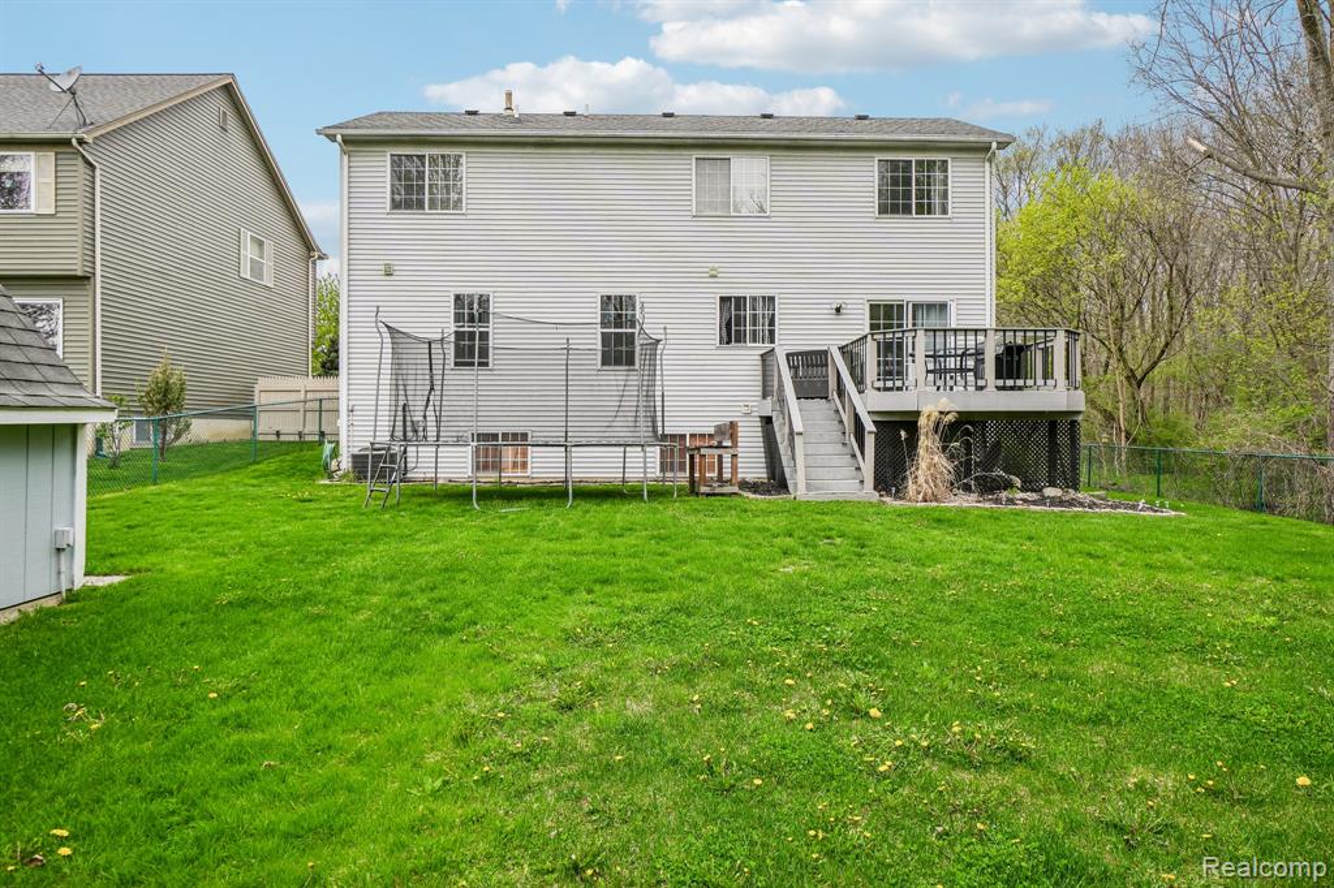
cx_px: 667
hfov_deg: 81.2
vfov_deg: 59.5
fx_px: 778
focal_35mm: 21
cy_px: 444
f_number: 8
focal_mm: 14
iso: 100
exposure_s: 1/60
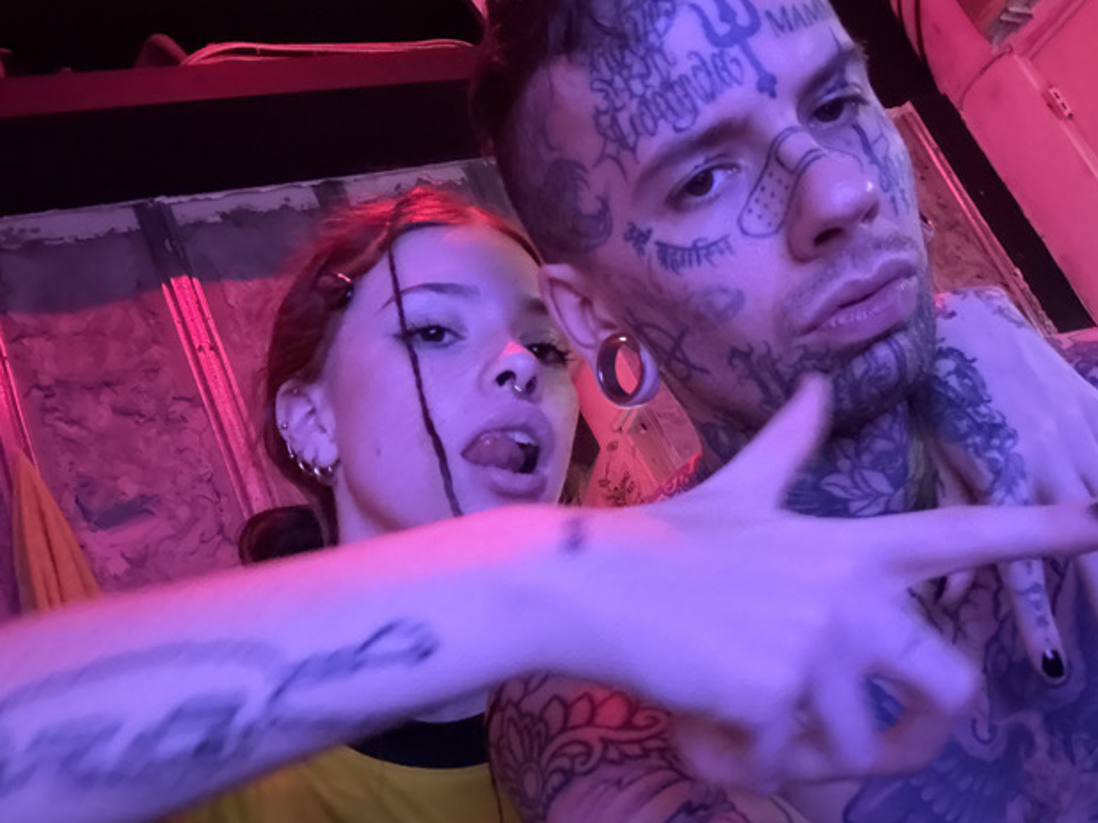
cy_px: 417
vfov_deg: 41.8
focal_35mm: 34
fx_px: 1078
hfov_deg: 53.9
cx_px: 608
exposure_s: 1/15
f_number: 1.9
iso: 800
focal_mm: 2.69
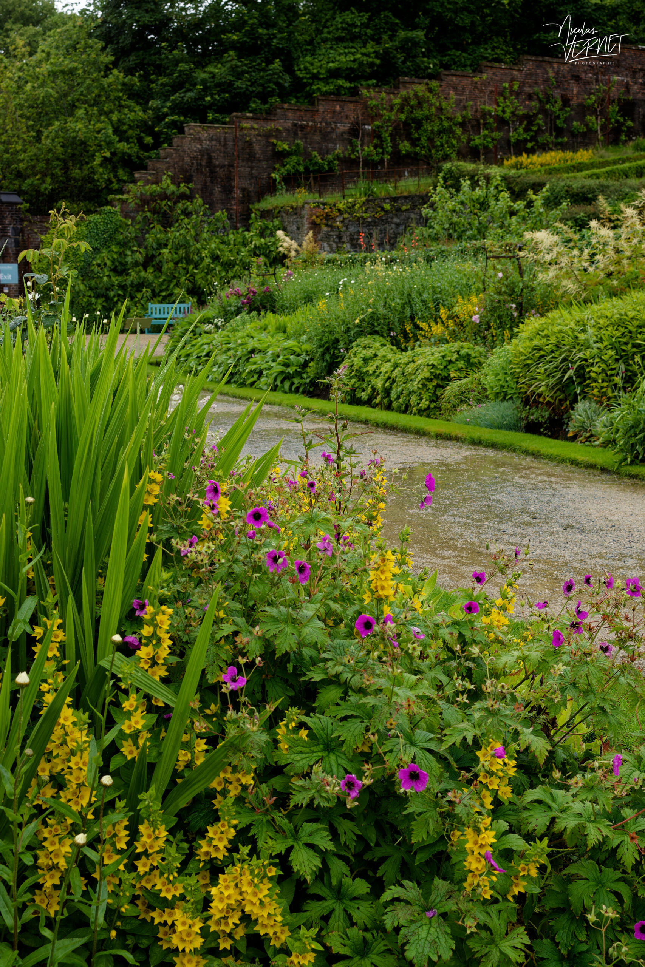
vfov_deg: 37.8
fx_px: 1411
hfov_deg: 25.8
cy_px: 484
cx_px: 322
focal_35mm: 52
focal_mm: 35
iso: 800
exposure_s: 1/500
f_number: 8
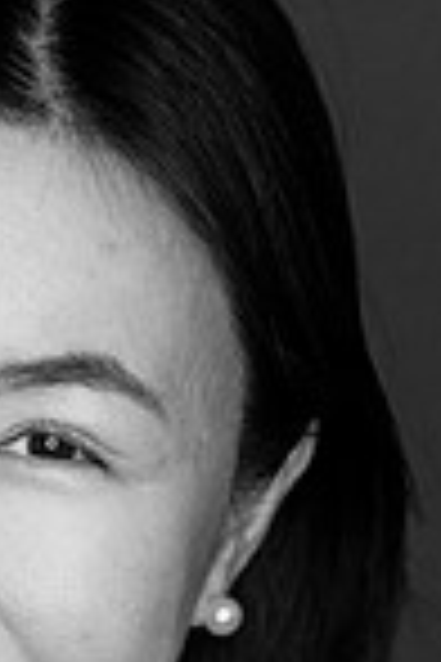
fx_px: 4795
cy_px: 752
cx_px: -40
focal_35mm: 261
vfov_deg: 7.8
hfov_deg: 5.2
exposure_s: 1/640
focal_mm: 85
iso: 2000
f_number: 3.5
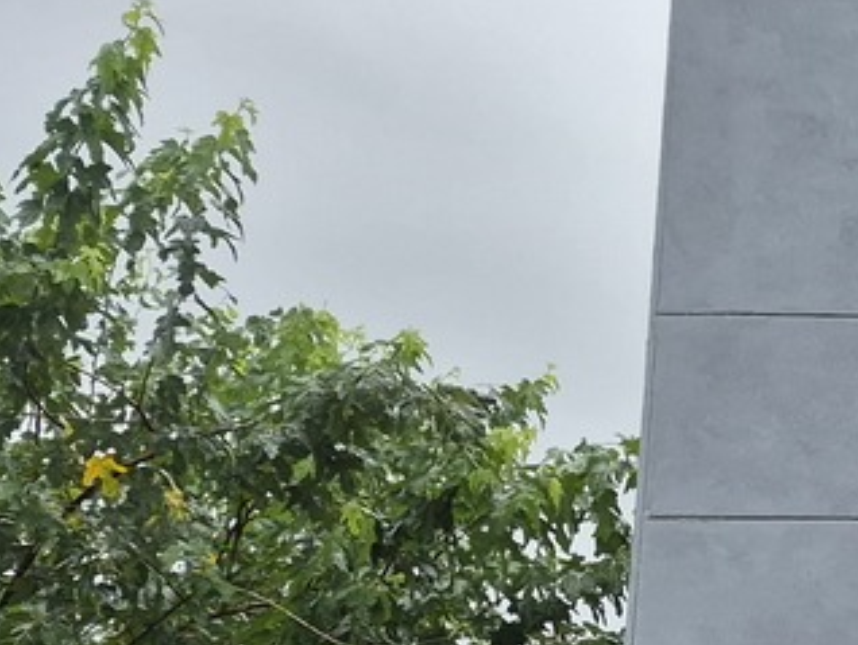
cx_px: 1808
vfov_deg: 14.1
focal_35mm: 104
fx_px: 2580
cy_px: 559
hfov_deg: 14.8
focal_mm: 5.4
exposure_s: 1/2592
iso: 80
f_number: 1.8
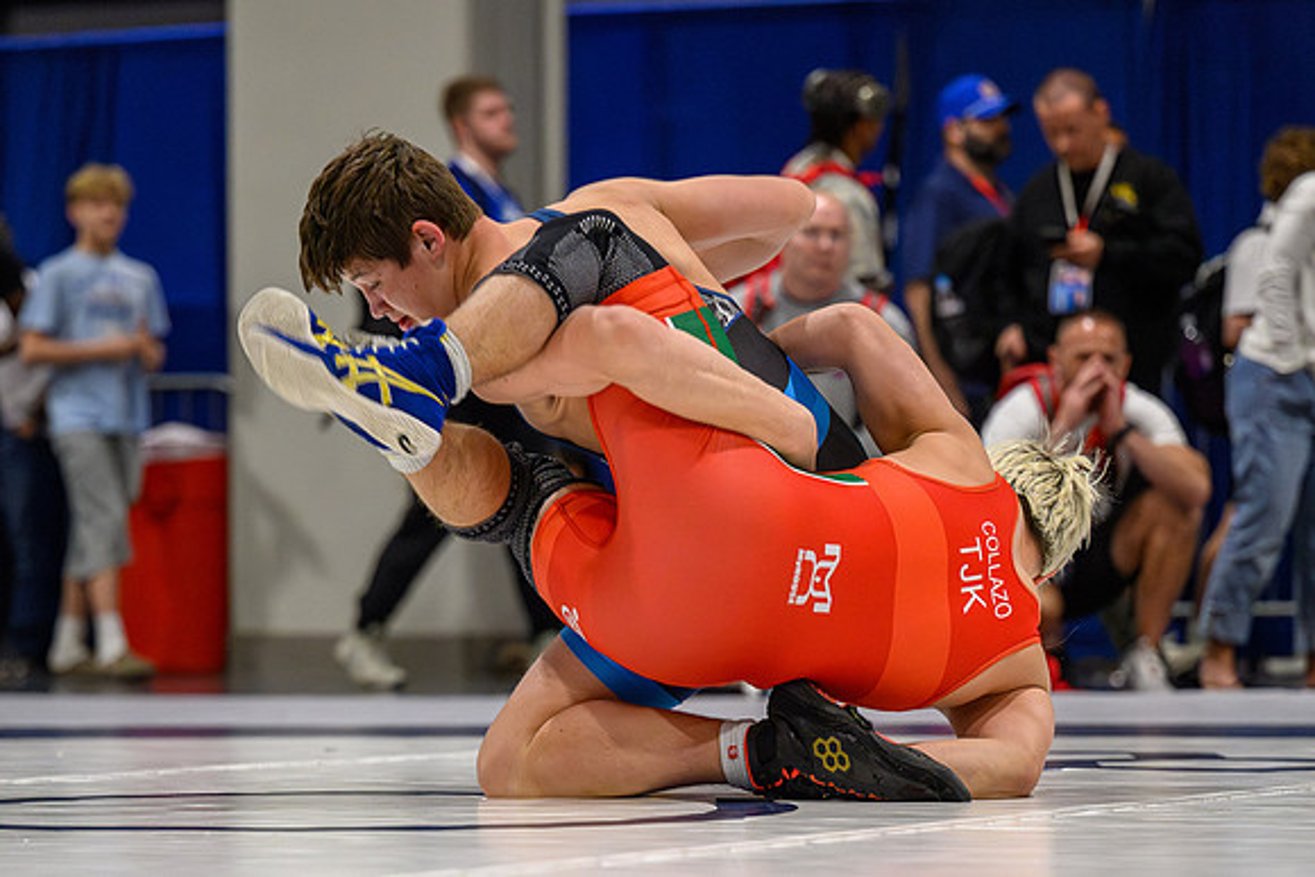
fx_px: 5704
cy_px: 594
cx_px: 604
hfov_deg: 13.1
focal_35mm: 156
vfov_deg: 8.8
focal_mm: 102
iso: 5600
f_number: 2.8
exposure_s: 1/640
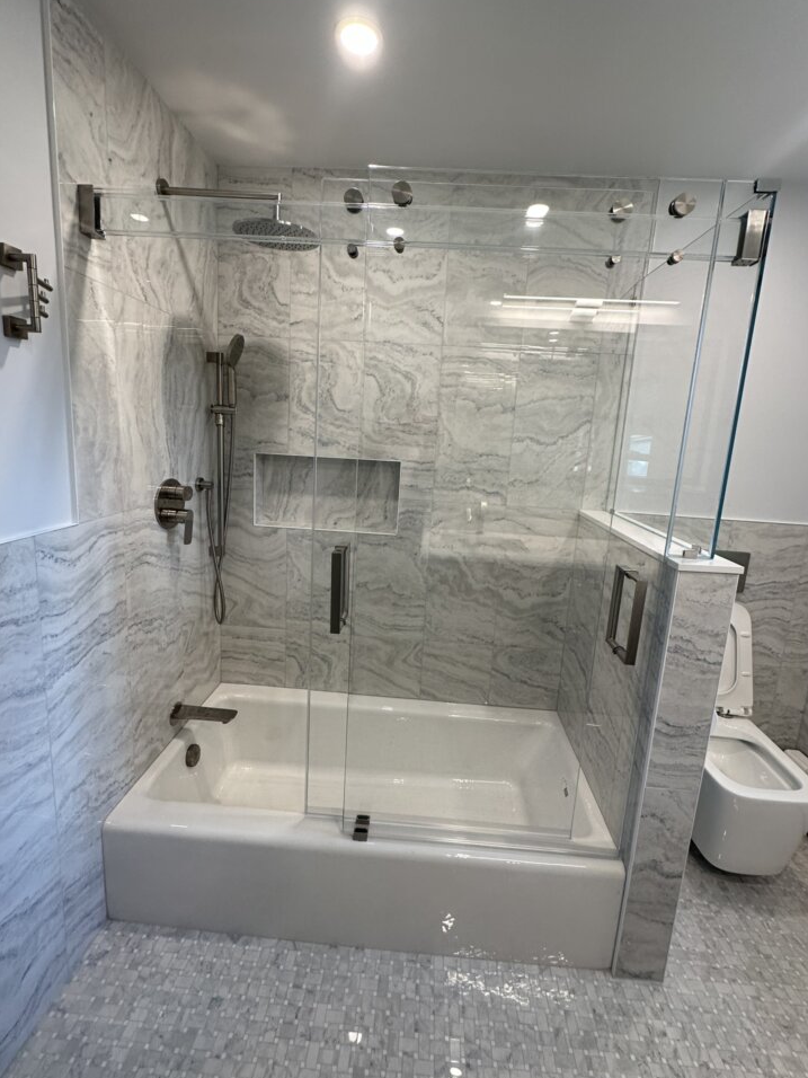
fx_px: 467
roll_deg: -4.0
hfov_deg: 81.7
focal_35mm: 15
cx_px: 412
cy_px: 509
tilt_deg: -10.7
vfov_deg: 98.1
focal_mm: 2.22
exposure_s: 1/120
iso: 160
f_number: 2.2
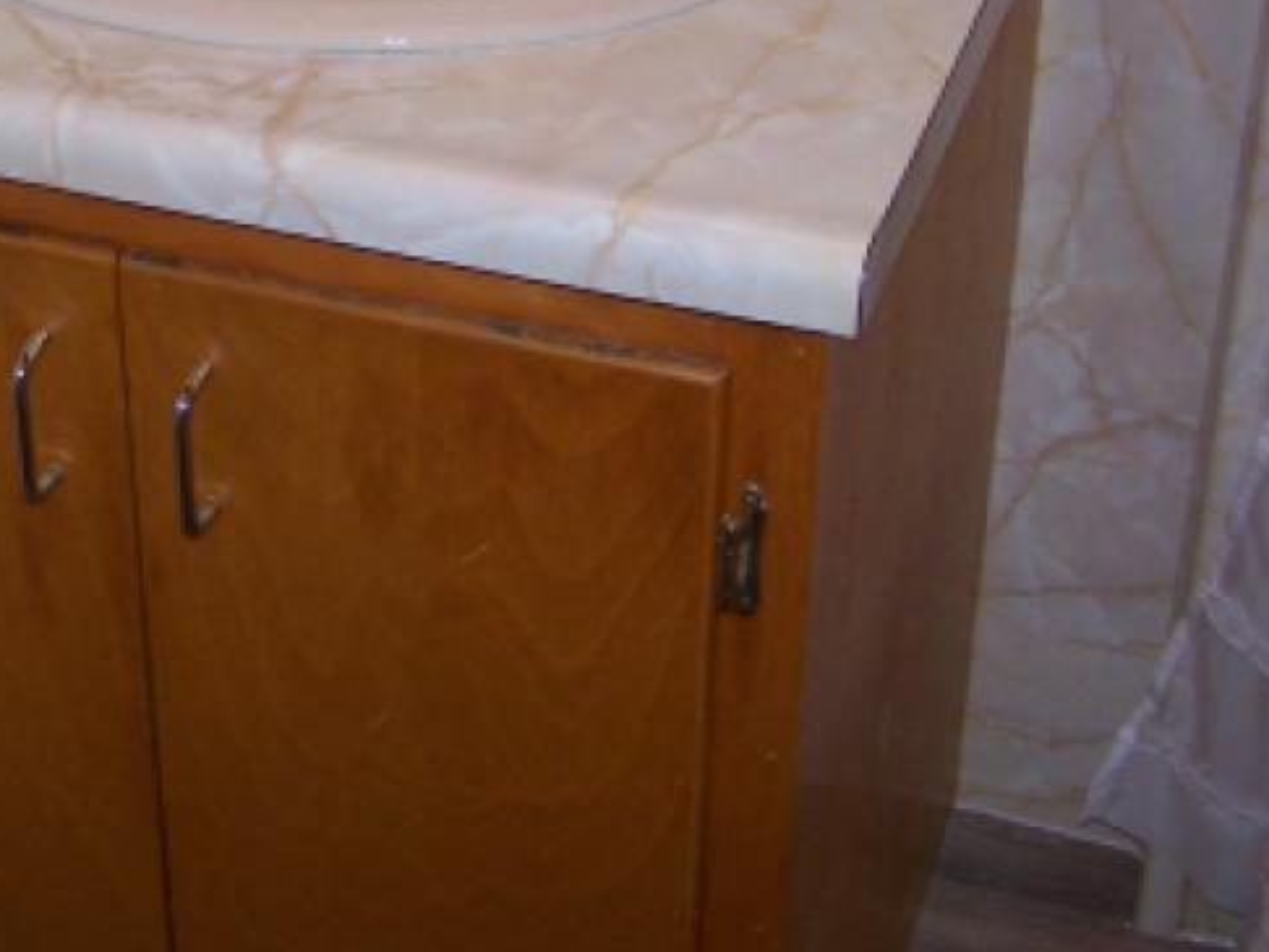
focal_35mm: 80
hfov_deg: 24.1
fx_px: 2934
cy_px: 77
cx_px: 319
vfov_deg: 18.1
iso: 140
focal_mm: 6.3
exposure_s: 1/60
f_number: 2.8
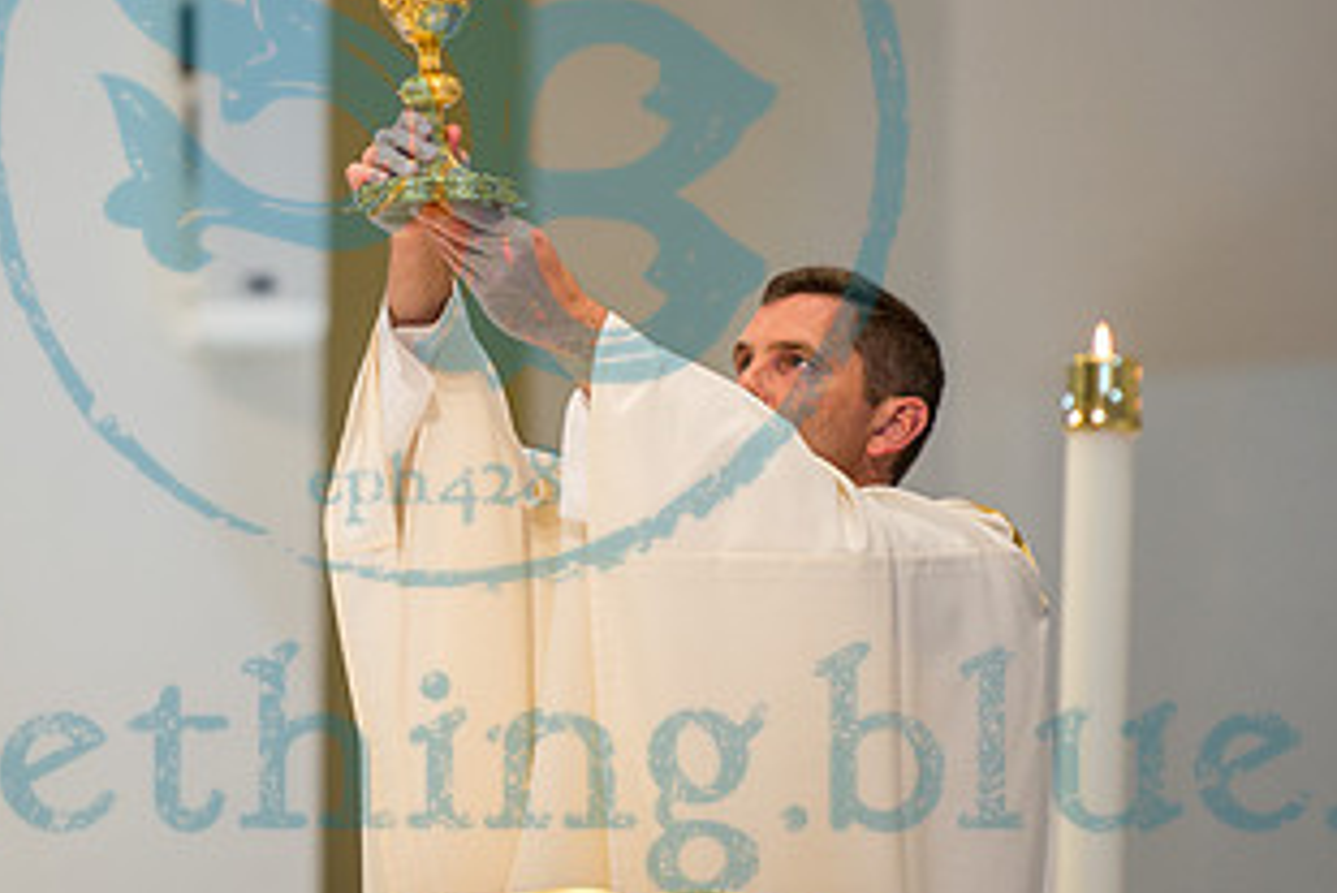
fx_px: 13896
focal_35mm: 374
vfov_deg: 3.7
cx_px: 427
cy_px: 278
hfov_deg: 5.5
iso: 1250
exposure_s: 1/250
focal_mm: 200
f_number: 2.8
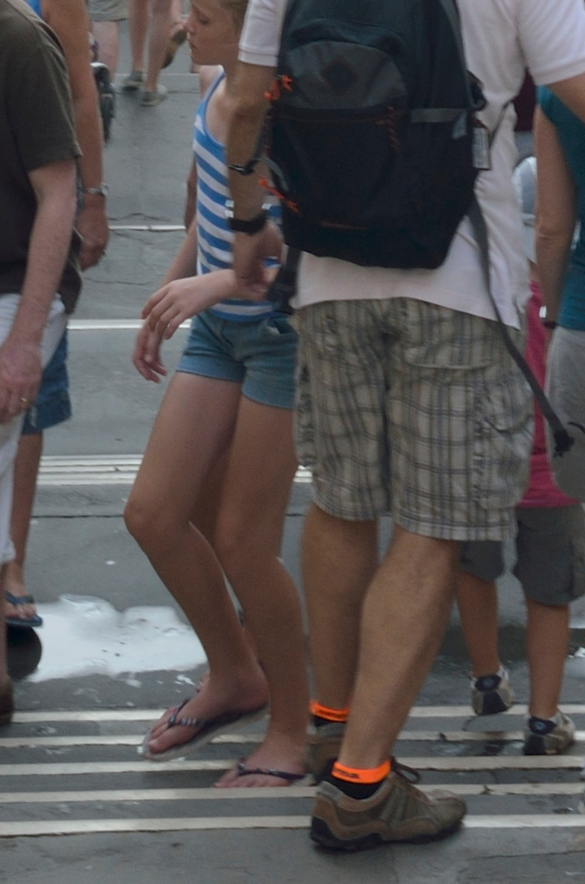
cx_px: 387
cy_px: -788
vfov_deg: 10.8
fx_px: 4313
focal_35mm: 176
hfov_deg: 7.8
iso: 100
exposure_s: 1/100
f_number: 8
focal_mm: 29
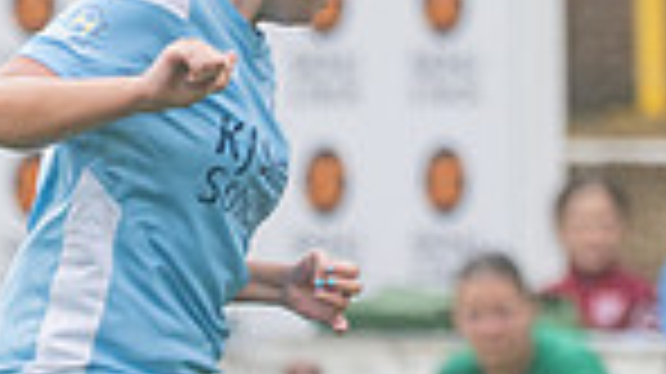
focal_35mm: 1963
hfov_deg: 1.1
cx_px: 1032
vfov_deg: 0.6
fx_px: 34641
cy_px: 376
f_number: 2.8
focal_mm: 240
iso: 360
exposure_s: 1/1600
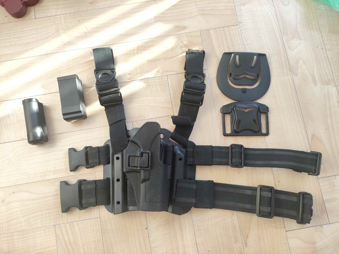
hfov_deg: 69.4
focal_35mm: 25
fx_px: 245
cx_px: 170
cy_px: 127
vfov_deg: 54.9
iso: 200
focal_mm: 4.71
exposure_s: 1/100
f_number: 1.79
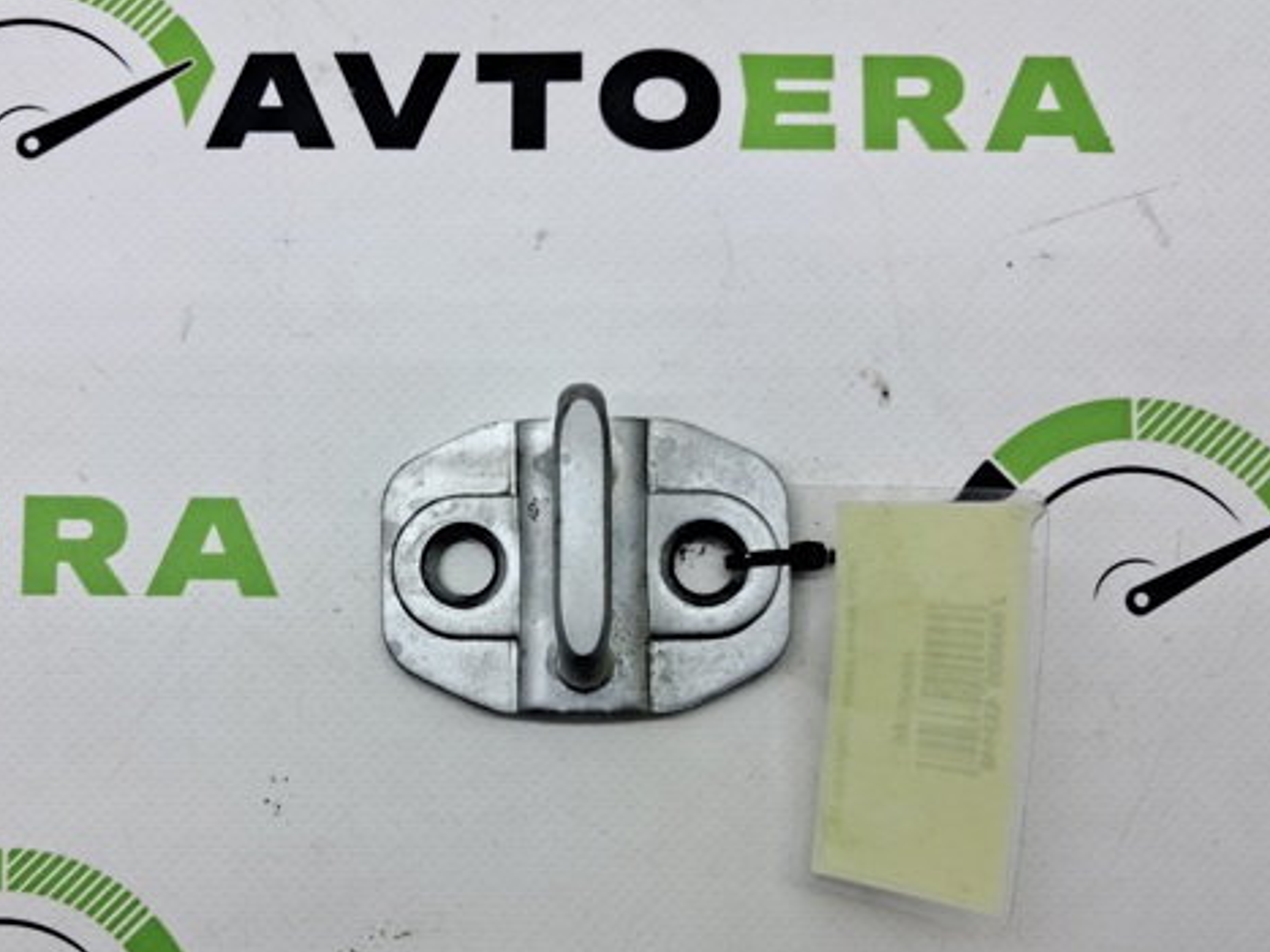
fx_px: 1357
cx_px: 506
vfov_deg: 38.5
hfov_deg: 49.8
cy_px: 564
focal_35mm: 37
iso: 50
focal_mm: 4
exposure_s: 1/50
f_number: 1.8
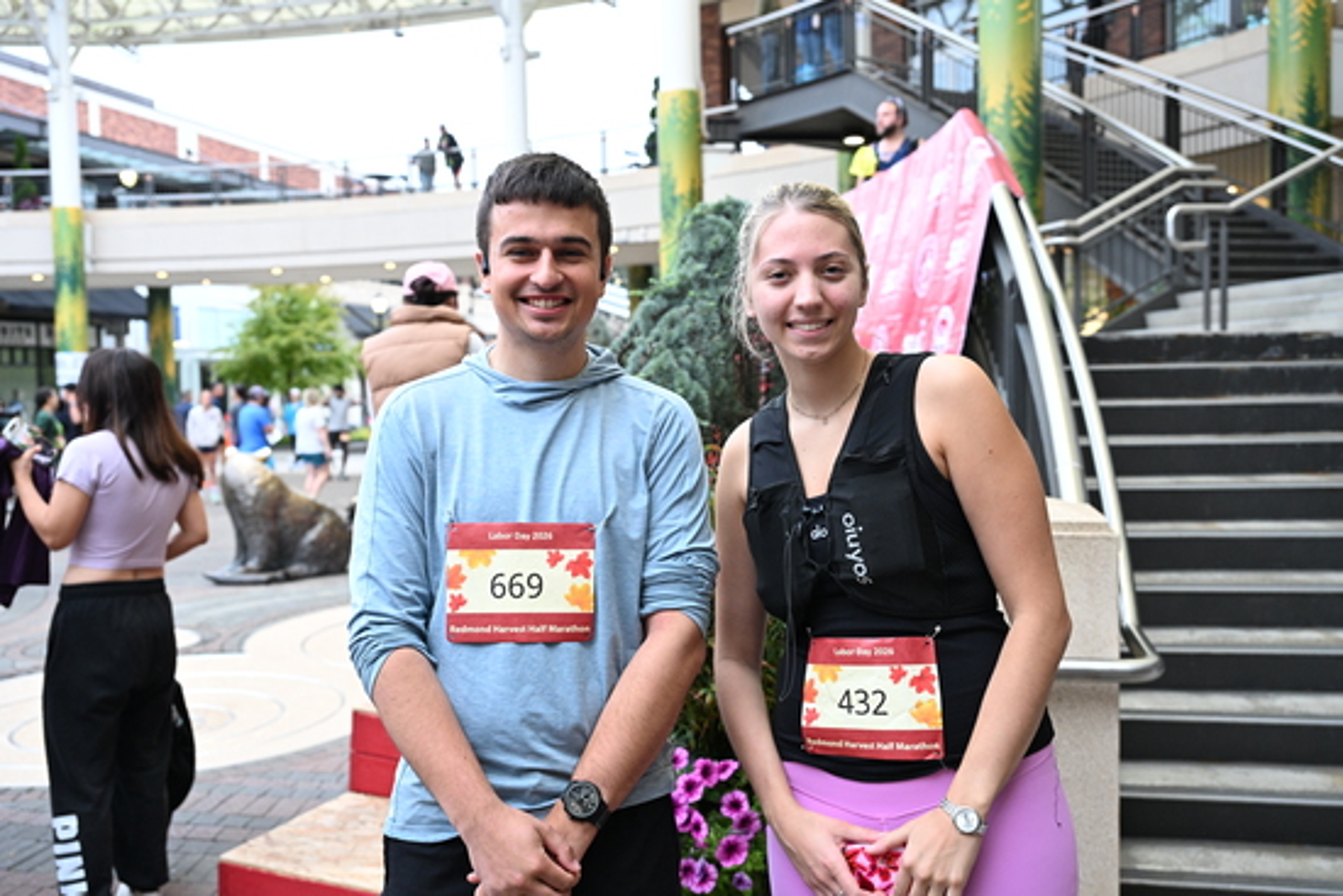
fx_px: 1269
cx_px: 672
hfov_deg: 55.8
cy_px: 448
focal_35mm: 34
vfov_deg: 38.9
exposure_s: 1/250
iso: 2000
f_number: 4
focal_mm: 34
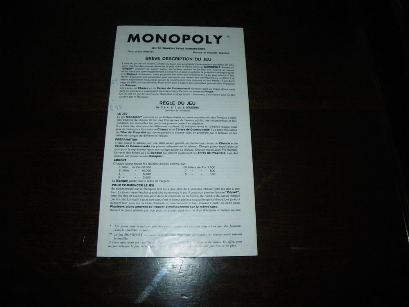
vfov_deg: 49.7
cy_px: 154
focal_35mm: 28
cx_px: 204
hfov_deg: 63.4
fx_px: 331
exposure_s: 1/50
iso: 320
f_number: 4.2
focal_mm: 5
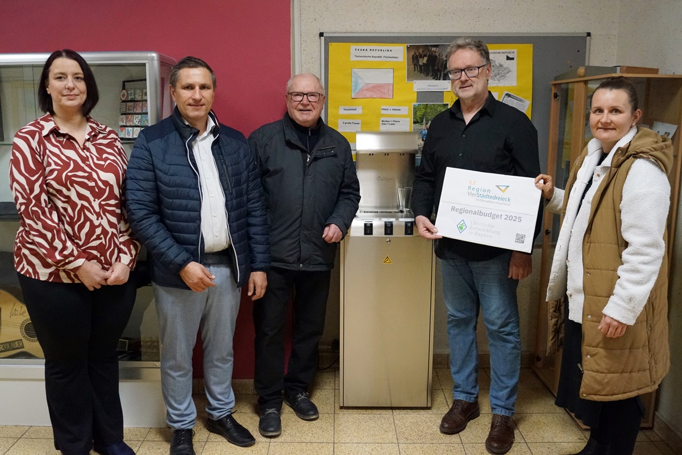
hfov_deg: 57.2
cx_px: 341
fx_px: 625
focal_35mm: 33
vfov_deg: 40.0
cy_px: 228
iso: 3200
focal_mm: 22
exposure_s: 1/200
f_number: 4
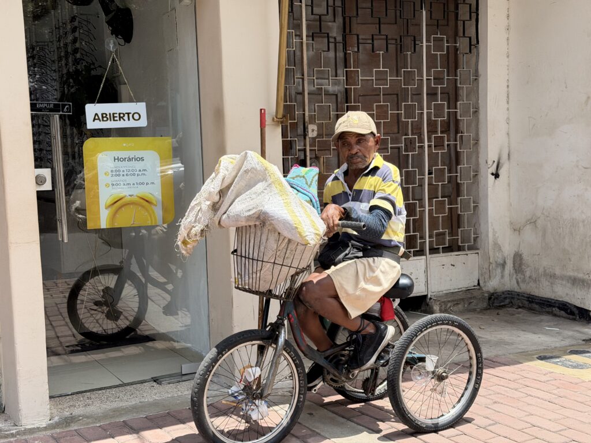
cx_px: 296
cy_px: 222
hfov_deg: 39.7
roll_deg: +2.2
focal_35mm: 48
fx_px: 820
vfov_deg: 30.3
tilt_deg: -6.5
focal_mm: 6.76
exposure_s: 1/3378
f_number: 1.78
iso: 100
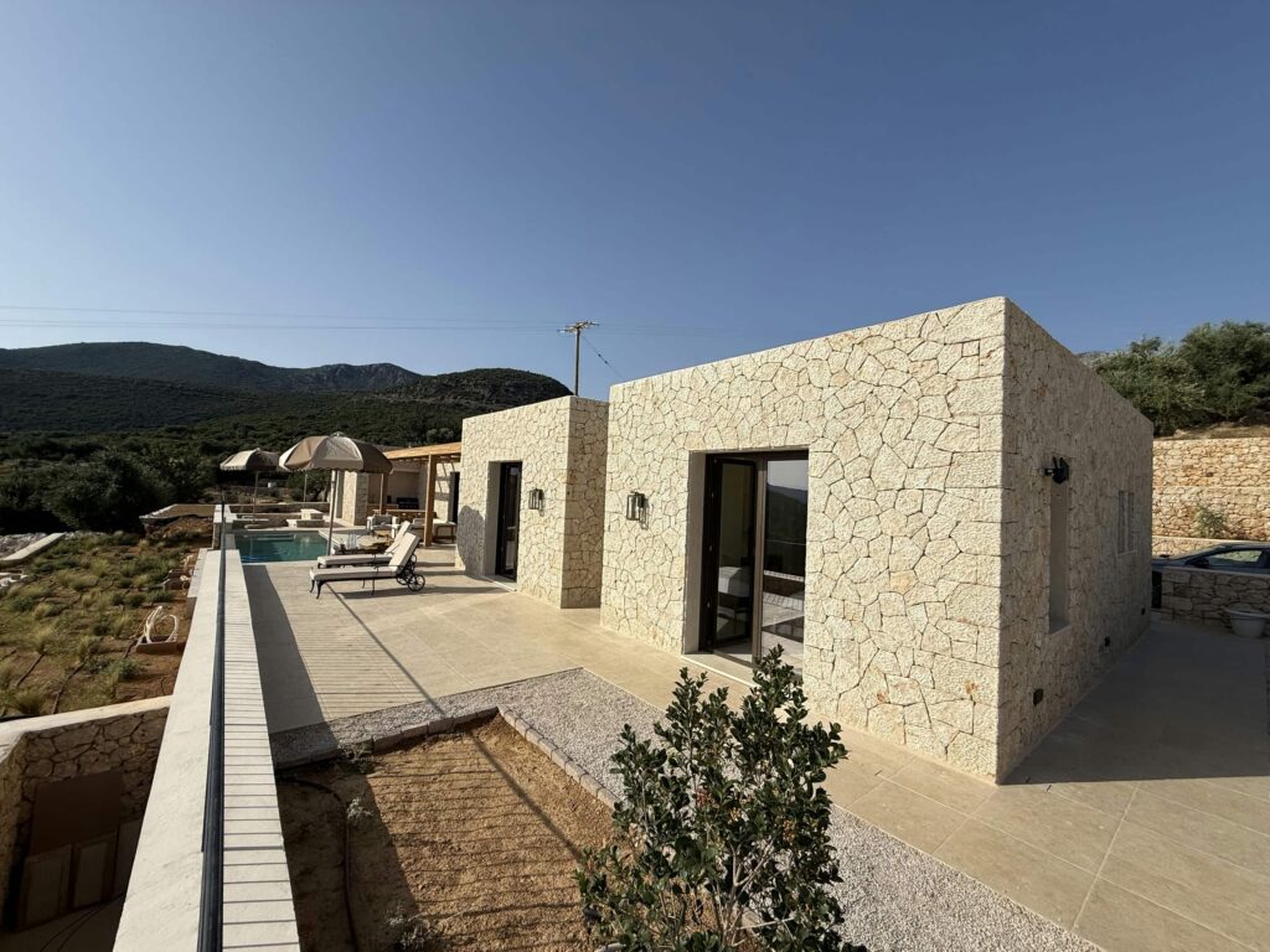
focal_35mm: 14
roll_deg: -3.6
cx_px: 635
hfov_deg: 102.1
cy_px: 476
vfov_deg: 85.7
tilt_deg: +2.5
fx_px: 514
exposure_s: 1/5155
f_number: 2.2
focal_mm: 2.22
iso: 64
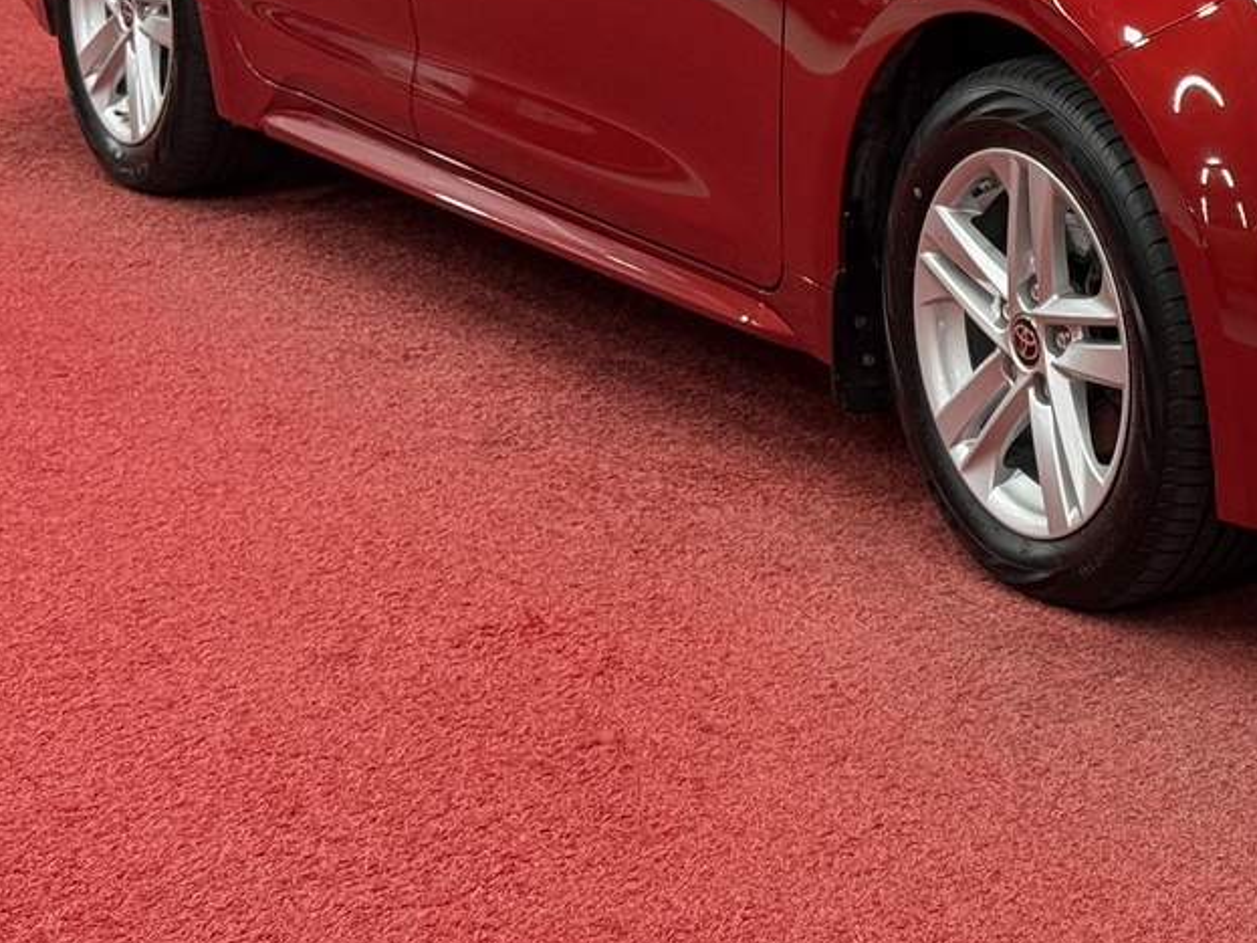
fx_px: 4030
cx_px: 1243
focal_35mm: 111
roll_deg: +0.7
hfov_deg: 17.3
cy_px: -103
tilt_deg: -8.0
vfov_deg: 13.1
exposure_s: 1/100
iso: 80
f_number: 1.78
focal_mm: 6.76
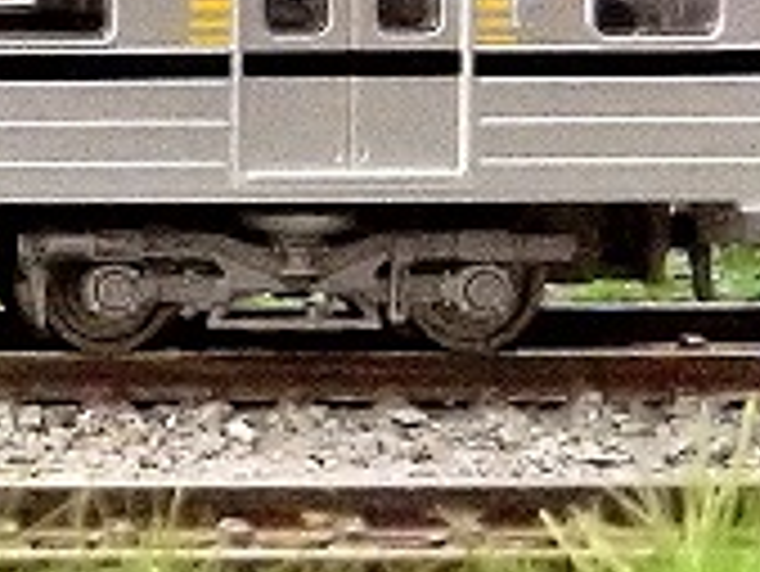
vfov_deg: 9.8
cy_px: -117
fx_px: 3274
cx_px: -715
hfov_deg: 11.9
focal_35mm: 149
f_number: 4
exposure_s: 1/100
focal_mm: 6.4
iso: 3200
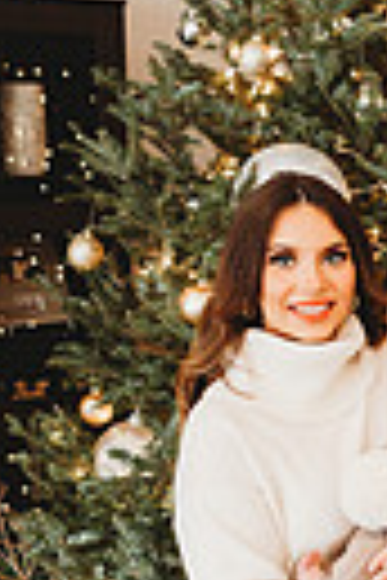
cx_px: 490
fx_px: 1354
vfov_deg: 24.1
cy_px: 369
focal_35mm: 84
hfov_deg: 15.5
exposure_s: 1/200
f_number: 2.5
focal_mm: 24
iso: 500
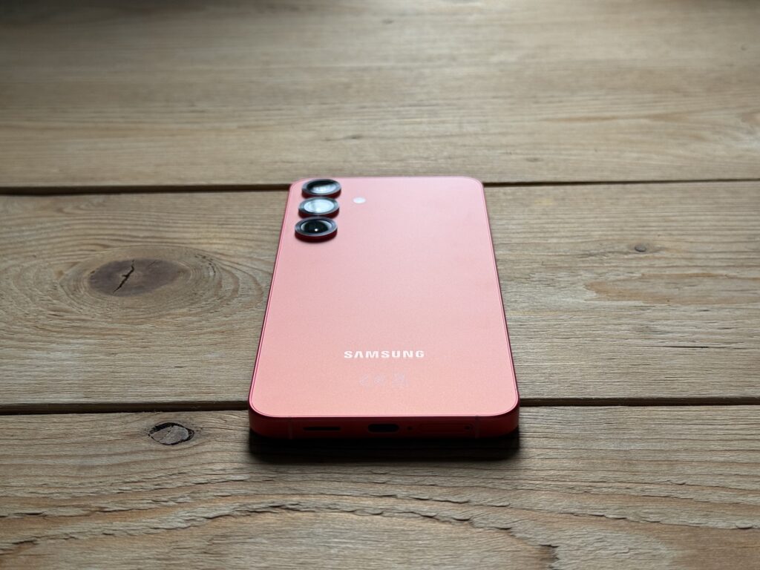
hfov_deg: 39.7
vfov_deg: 30.3
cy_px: 285
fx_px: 1054
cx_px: 380
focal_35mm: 48
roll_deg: +1.4
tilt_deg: -31.0
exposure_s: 1/139
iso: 50
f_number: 1.78
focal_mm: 6.76
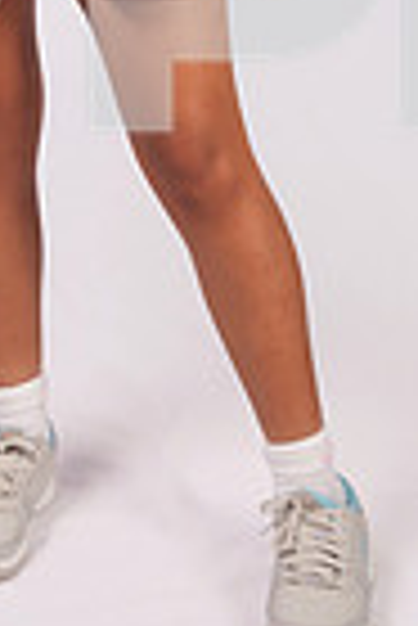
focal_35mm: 113
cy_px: -320
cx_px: 45
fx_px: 1963
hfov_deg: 12.1
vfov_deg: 16.4
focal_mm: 35
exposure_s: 1/125
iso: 160
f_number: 5.6
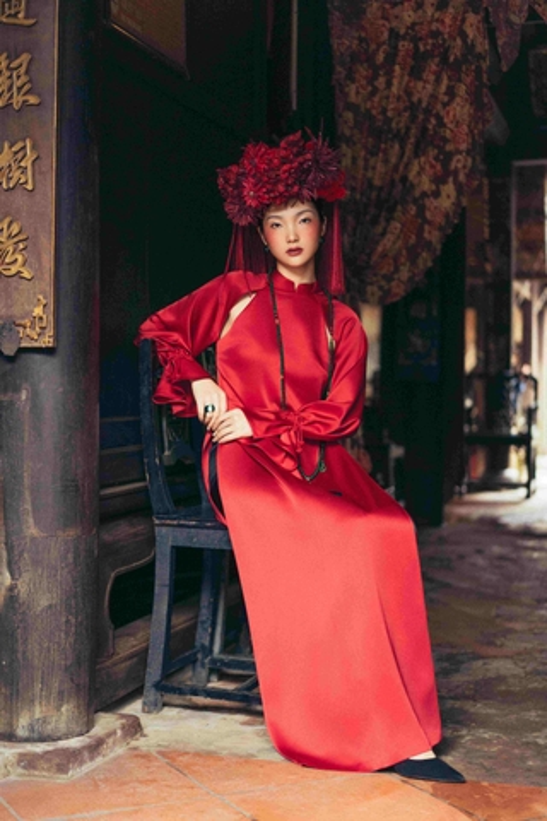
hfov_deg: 24.6
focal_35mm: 55
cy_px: 410
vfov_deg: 36.2
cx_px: 274
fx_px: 1253
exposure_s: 1/500
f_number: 2
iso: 1600
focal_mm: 55
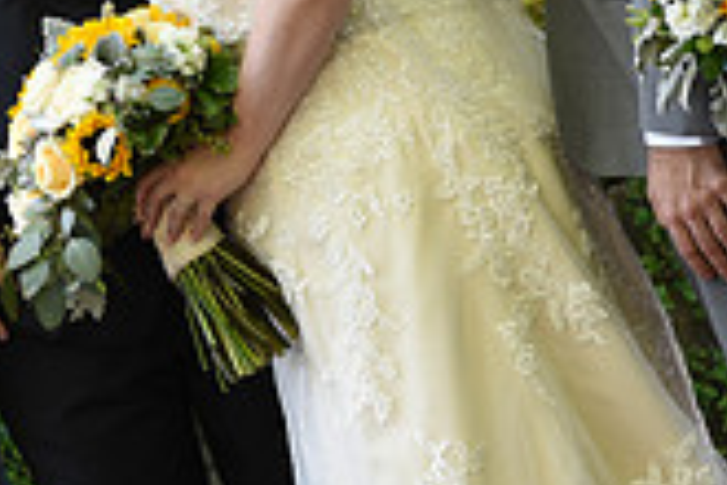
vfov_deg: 4.6
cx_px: 317
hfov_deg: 6.9
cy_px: -82
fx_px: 6038
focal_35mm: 299
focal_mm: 85
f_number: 4
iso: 500
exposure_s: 1/200
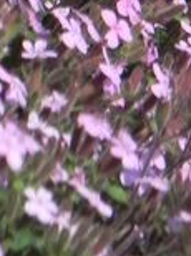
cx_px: 188
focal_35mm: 546
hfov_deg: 2.7
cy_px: -367
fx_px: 4028
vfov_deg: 3.6
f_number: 4
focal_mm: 18.8
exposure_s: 1/2000
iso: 186
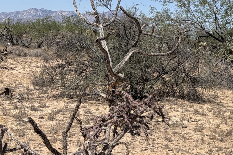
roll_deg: -4.3
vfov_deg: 17.7
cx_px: 321
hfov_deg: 22.8
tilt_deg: +0.6
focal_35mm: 77
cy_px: 73
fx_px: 498
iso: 50
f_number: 1.6
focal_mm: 5.96
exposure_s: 1/4950
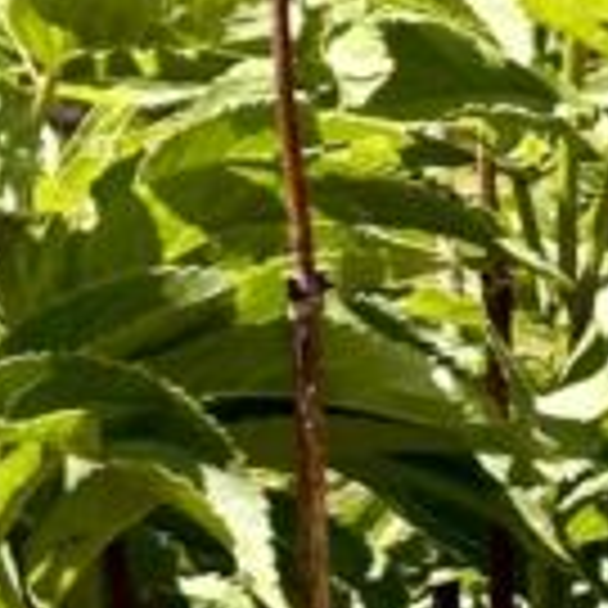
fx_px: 5326
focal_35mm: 268
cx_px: -824
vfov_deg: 6.3
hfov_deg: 6.3
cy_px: -606
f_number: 1.78
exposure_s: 1/2252
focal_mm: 6.86
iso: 64
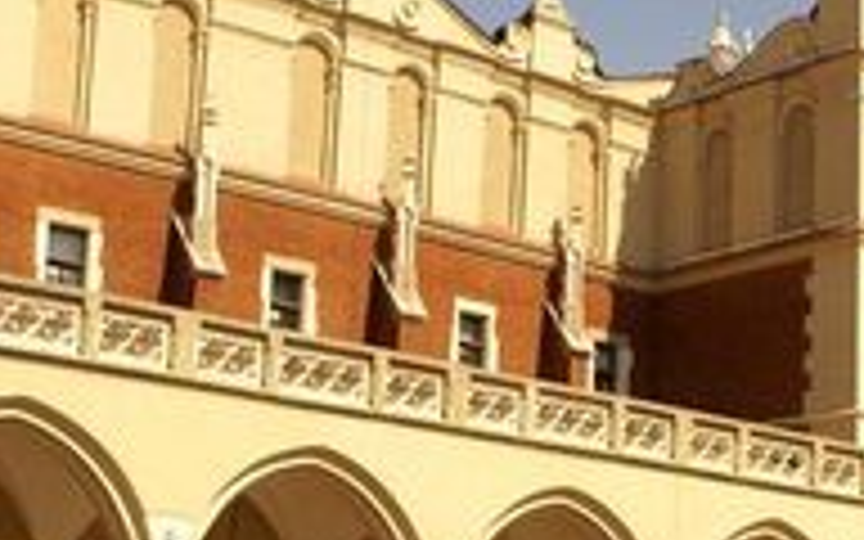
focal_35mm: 86
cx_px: 549
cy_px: 605
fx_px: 2025
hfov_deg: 24.0
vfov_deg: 14.8
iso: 200
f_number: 4
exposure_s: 1/2500
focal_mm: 18
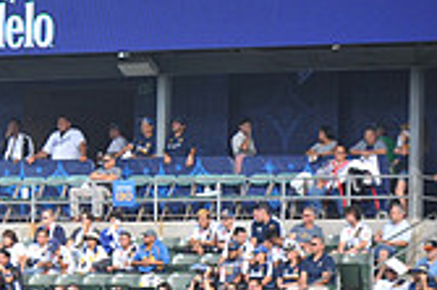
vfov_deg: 2.0
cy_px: 13
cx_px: -317
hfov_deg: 3.0
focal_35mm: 694
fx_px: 8416
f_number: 3.5
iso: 500
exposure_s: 1/1600
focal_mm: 200
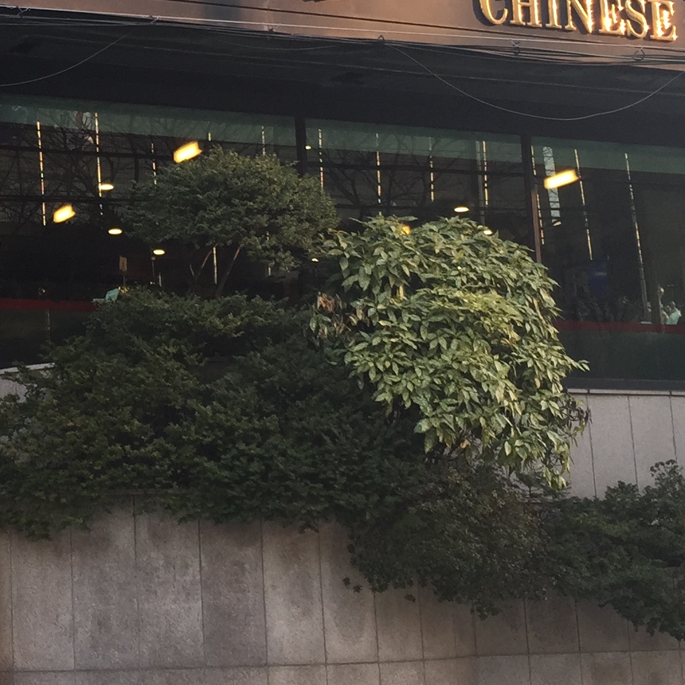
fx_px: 1836
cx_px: 15
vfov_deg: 21.0
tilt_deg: +11.4
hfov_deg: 20.5
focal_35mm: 82
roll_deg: +1.4
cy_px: 219
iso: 32
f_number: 2.2
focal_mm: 4.15
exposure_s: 1/153
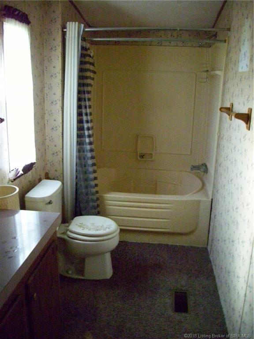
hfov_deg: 41.8
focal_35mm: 34
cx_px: 127
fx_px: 333
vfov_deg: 54.0
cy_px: 170
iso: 800
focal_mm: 5.7
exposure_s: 1/80
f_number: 2.9
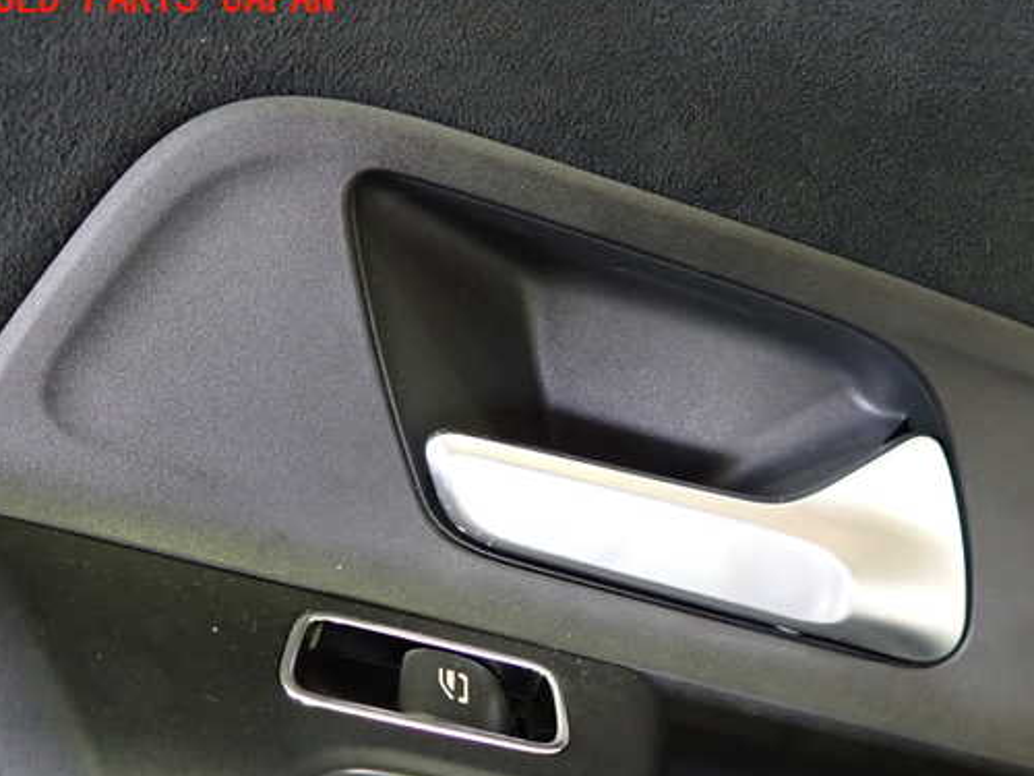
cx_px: 579
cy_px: 439
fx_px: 896
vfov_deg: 46.7
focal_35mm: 30
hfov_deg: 59.8
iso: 500
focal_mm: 4.5
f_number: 2
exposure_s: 1/30
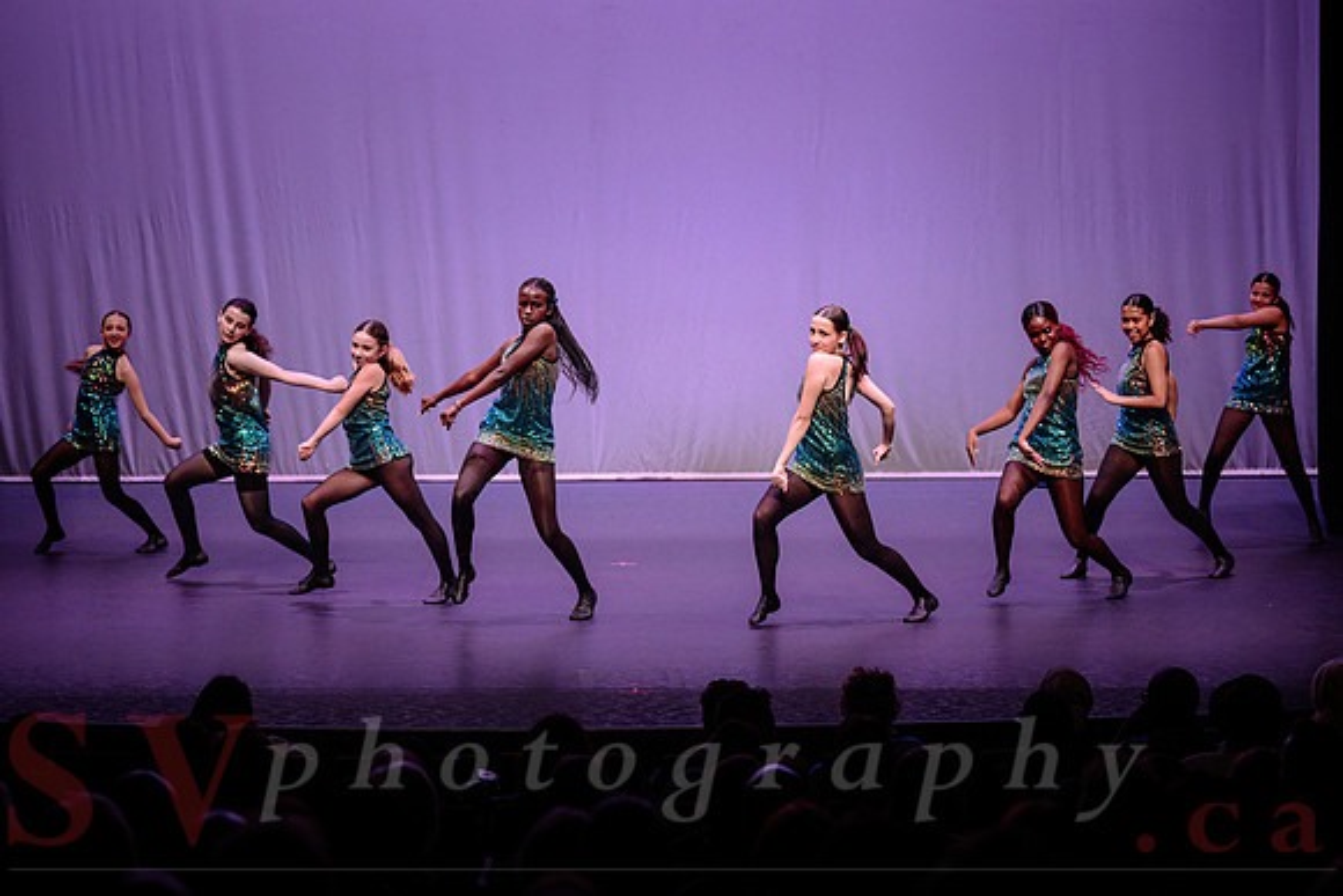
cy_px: 423
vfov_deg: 14.8
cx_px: 716
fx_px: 3459
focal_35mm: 93
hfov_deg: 22.0
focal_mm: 86
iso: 1600
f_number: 3.2
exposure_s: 1/400
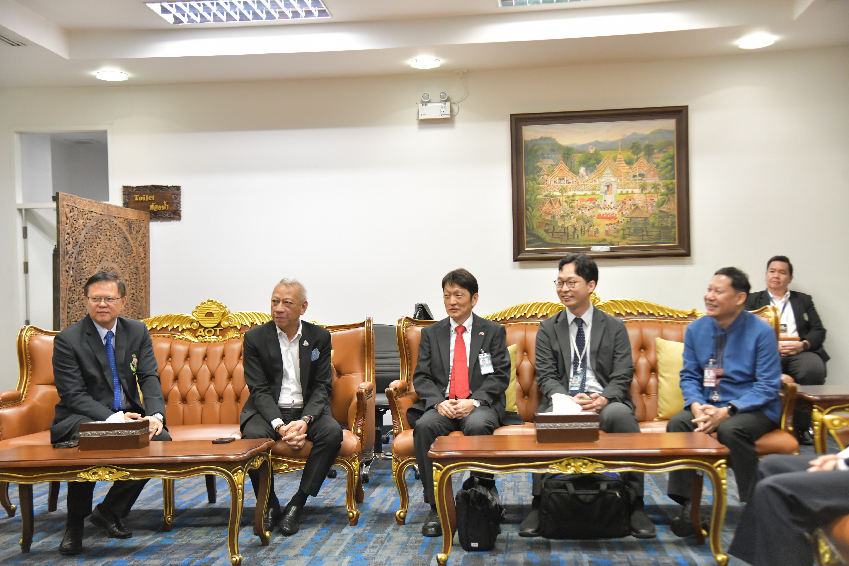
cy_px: 283
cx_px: 424
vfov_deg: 28.1
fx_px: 1132
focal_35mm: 48
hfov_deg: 41.1
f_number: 4
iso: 3200
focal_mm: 48
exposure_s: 1/125
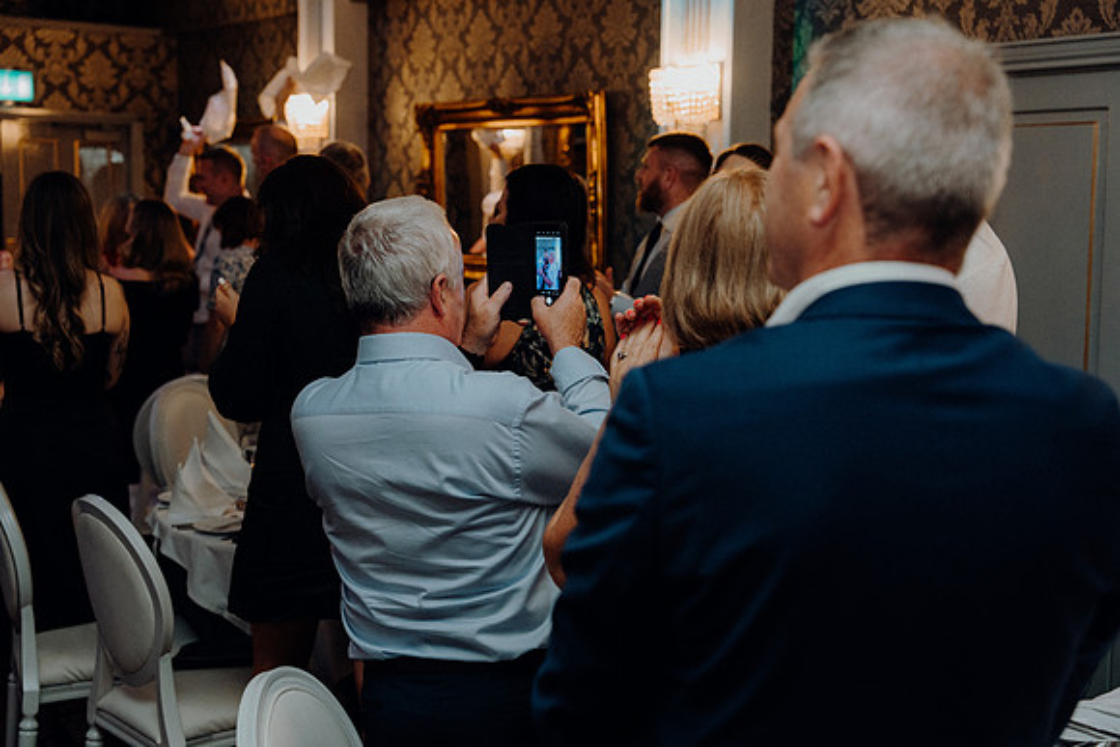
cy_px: 374
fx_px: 1556
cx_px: 560
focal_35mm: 50
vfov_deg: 27.0
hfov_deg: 39.6
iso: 2500
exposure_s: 1/160
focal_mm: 50
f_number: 3.5
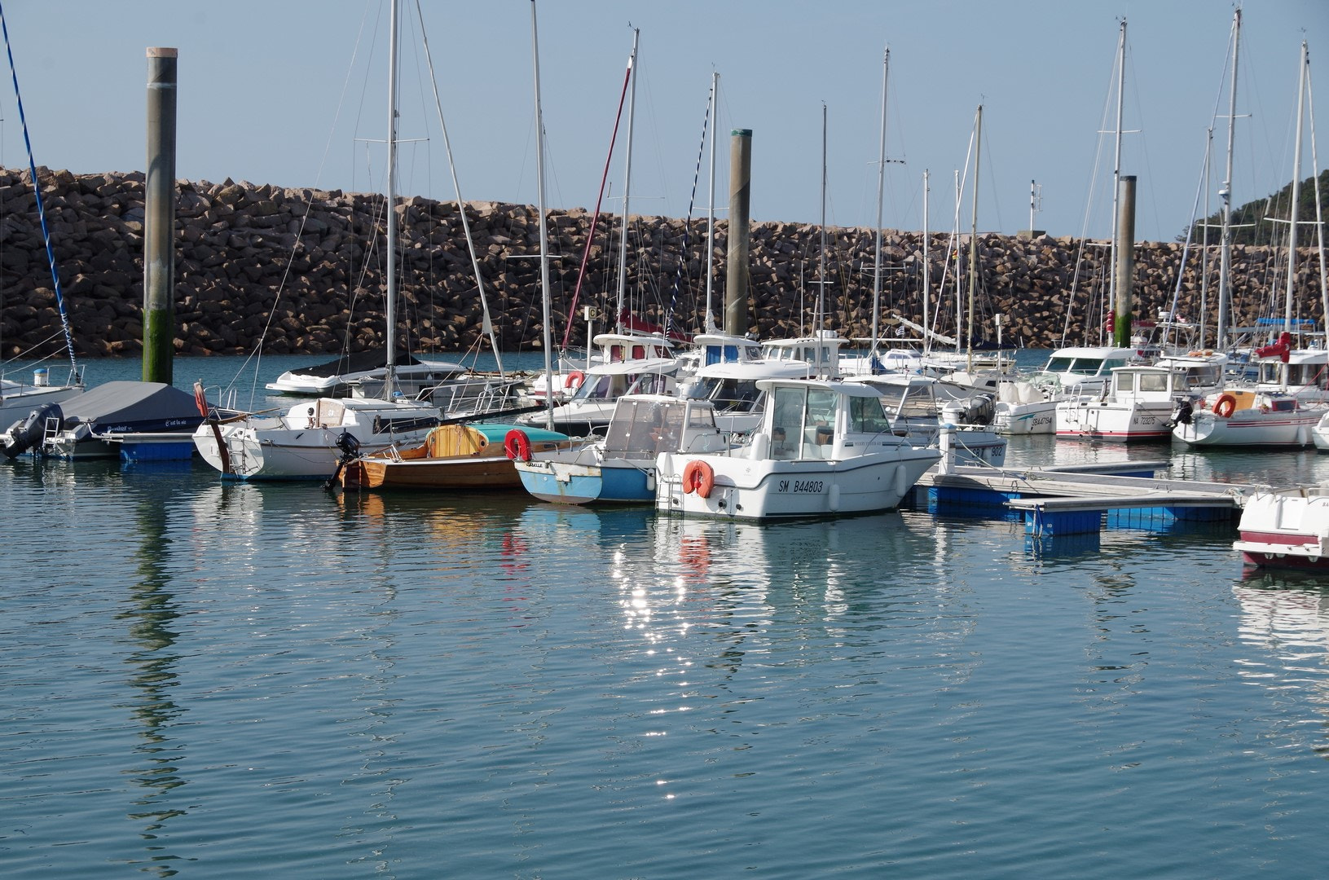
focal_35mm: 82
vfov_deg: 16.6
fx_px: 3021
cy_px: 440
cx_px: 664
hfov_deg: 24.8
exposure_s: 1/320
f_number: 9
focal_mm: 55
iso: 200
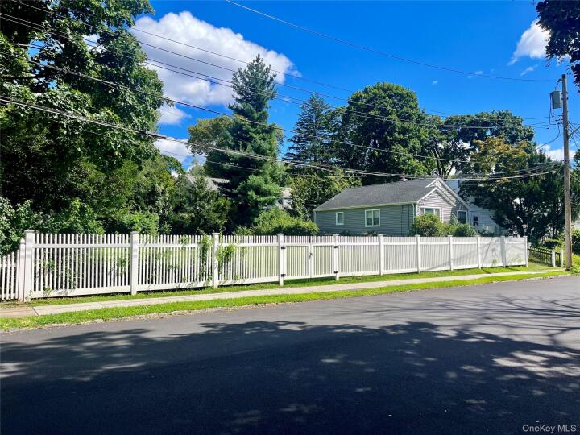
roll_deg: +0.7
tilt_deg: +2.8
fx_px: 436
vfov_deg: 53.1
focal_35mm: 26
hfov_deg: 67.3
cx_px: 290
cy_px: 218
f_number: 1.6
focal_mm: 5.1
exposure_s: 1/3135
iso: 50
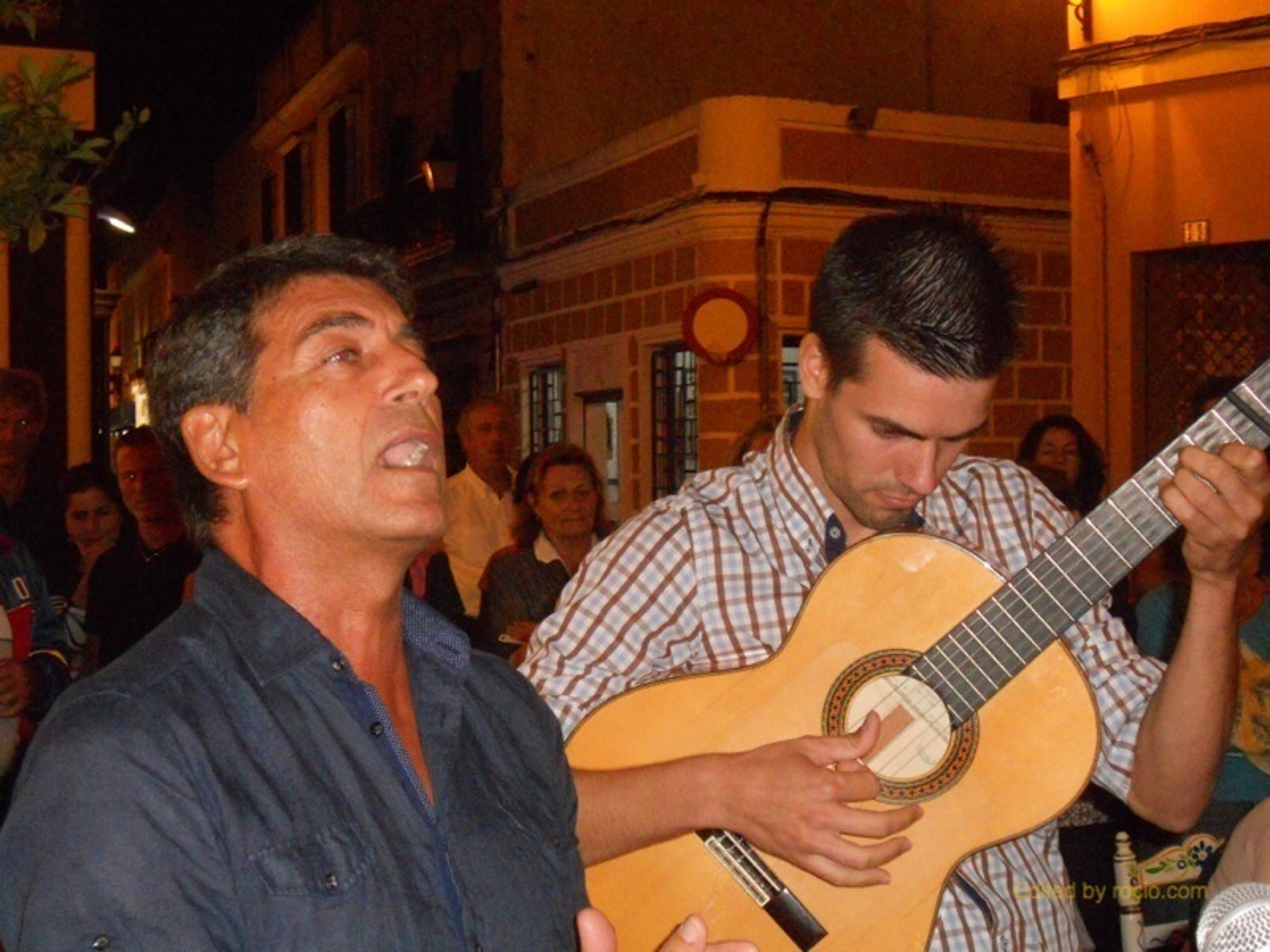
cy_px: 476
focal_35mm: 65
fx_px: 2385
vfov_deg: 22.6
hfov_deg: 29.8
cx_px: 635
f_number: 5.3
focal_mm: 11.7
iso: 1000
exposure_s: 1/30
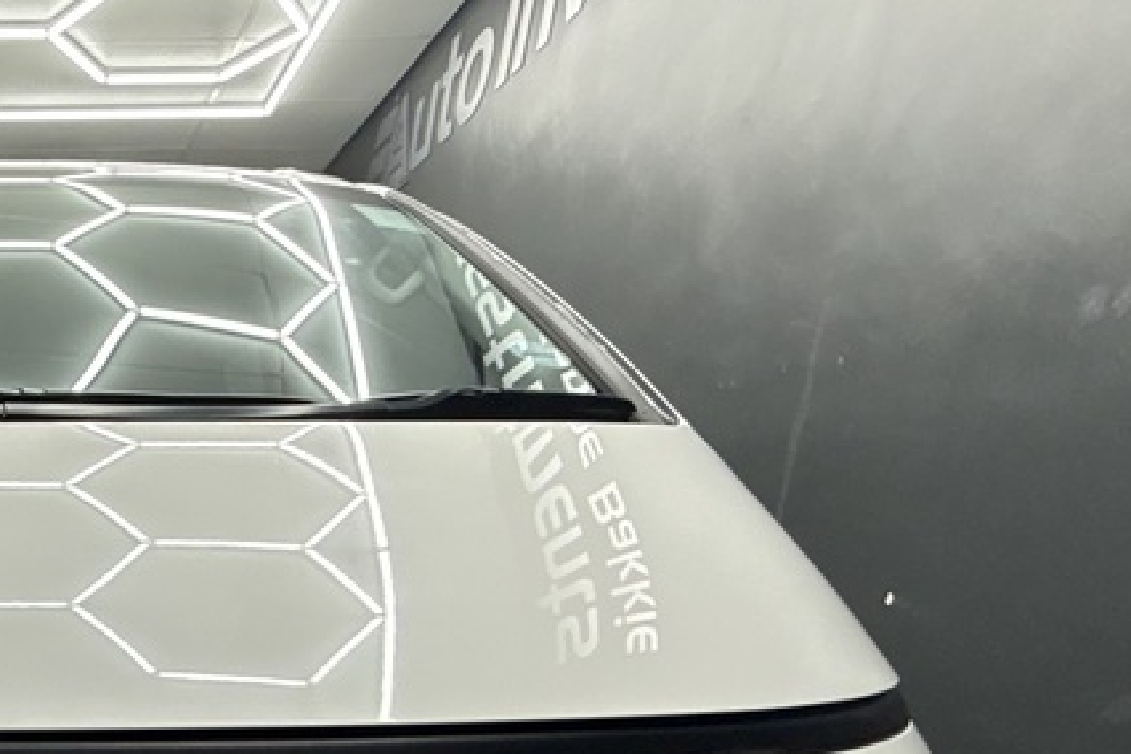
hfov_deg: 45.5
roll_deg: +0.2
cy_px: 958
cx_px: -13
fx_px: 1099
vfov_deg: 30.5
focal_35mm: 35
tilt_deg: -19.4
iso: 125
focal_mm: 2.22
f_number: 2.2
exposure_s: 1/100
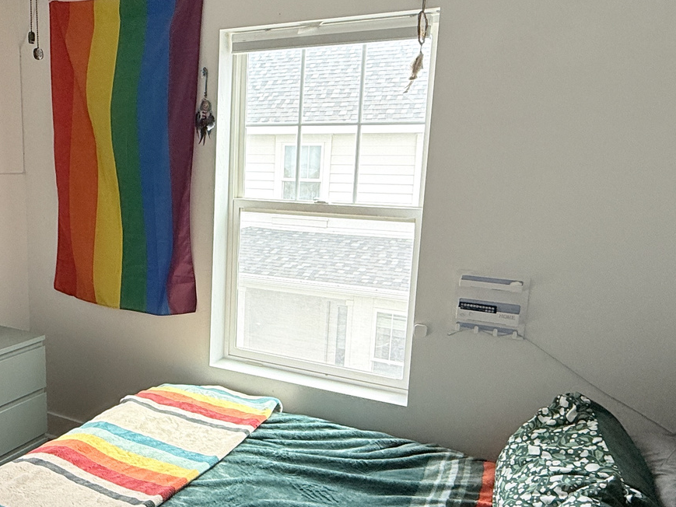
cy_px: 271
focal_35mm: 33
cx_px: 177
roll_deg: -0.4
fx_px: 645
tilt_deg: -9.7
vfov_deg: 42.9
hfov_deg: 53.1
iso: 50
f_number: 2.2
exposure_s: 1/214
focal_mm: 2.22
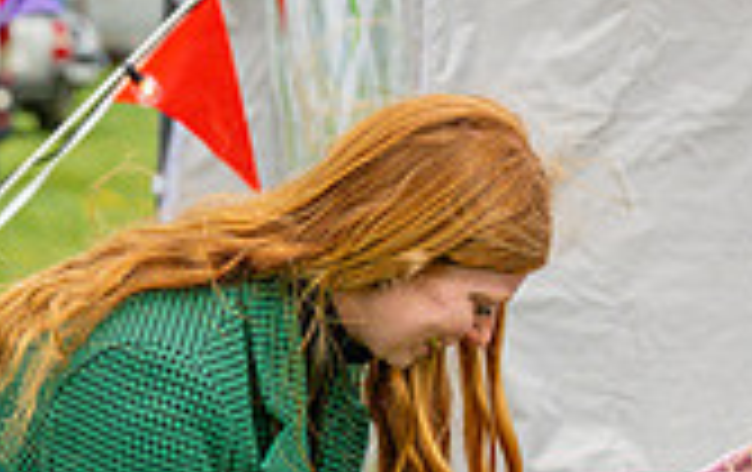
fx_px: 5912
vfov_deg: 4.5
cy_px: 953
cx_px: 544
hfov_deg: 7.3
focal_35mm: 288
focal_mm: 70
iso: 400
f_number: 4.5
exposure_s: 1/2000
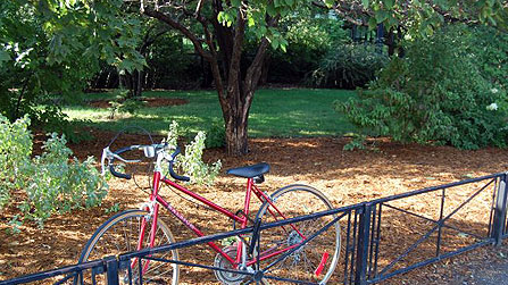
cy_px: 169
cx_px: 255
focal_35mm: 38
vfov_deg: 31.1
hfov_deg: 52.8
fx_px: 512
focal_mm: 24
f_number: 5.6
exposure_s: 1/125
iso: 400
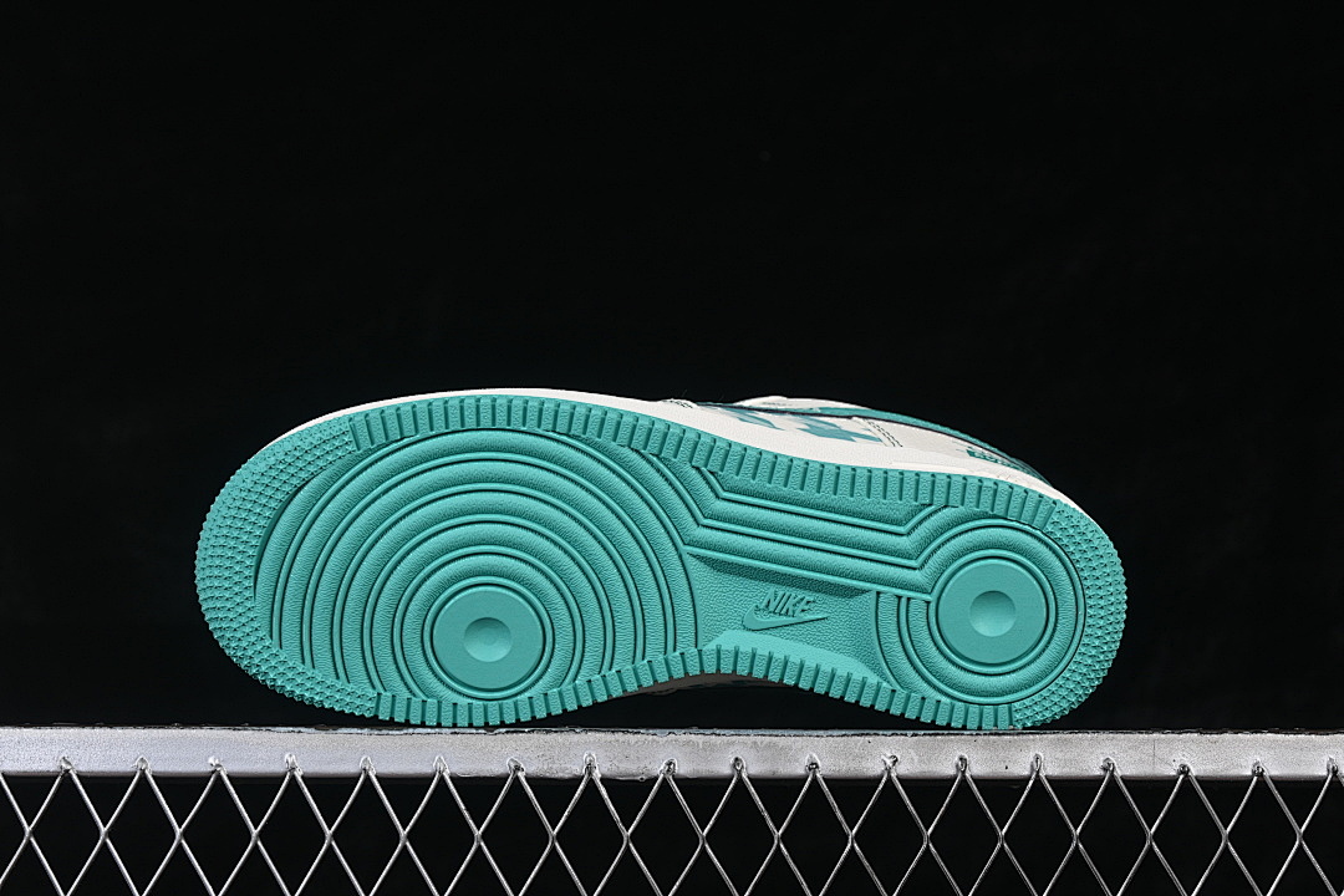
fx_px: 2800
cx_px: 672
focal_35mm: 75
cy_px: 448
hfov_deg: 27.0
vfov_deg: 18.2
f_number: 8
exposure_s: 1/80
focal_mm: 50
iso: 160
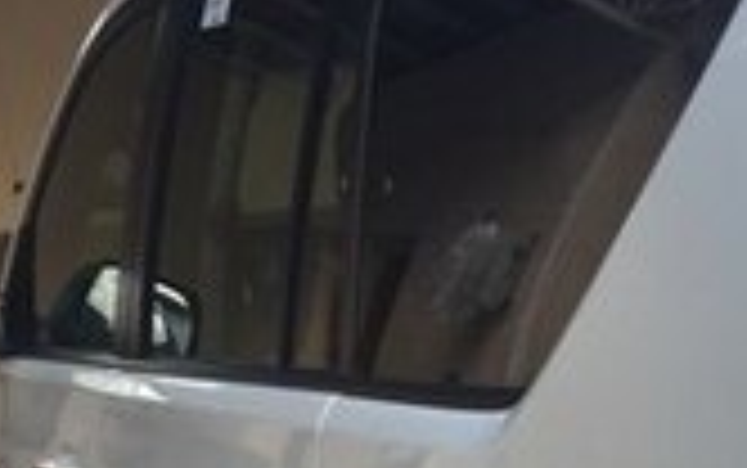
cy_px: 706
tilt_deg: -16.7
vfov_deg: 13.4
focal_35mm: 92
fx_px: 1874
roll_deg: +5.3
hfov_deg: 22.2
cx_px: 621
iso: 40
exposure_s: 1/100
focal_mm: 4.15
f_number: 2.2
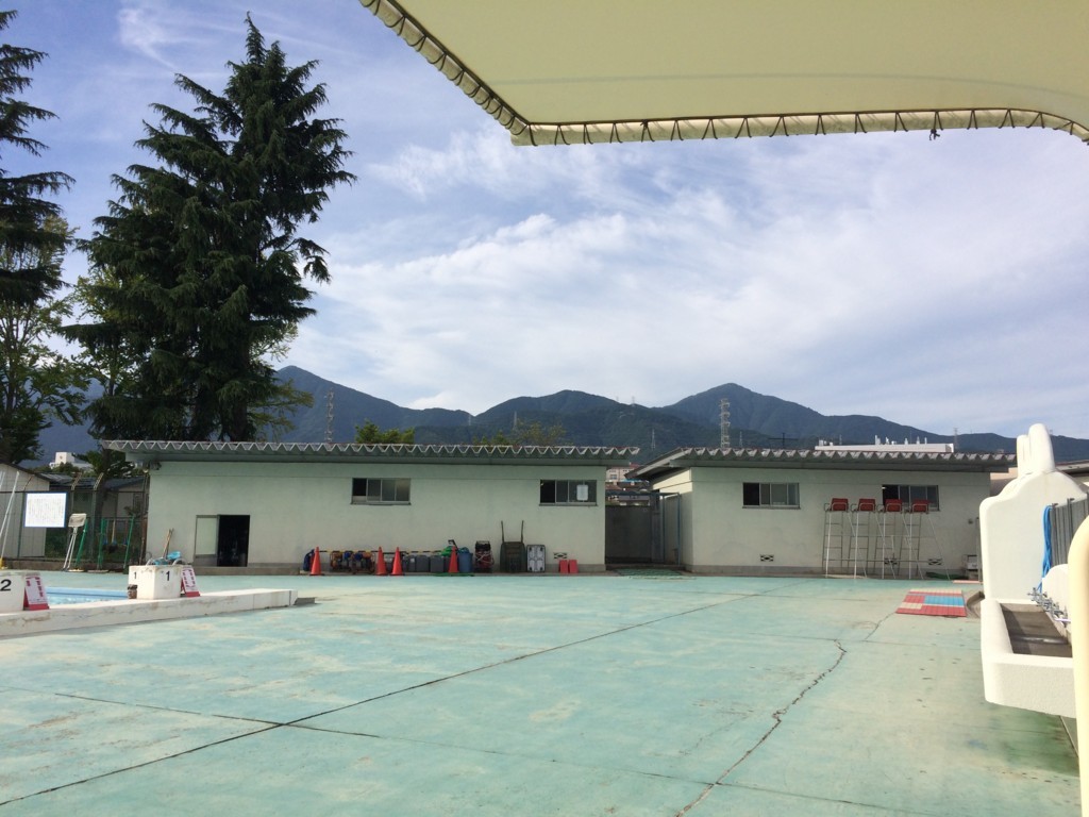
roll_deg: -0.5
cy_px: 408
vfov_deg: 48.2
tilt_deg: +2.4
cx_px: 544
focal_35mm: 29
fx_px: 912
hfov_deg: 61.7
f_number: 2.2
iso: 32
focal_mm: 4.15
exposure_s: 1/3165
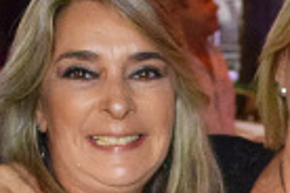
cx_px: 387
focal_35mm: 157
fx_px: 1265
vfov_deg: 8.4
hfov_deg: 12.6
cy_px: 355
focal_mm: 18
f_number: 3.5
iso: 3600
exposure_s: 1/60
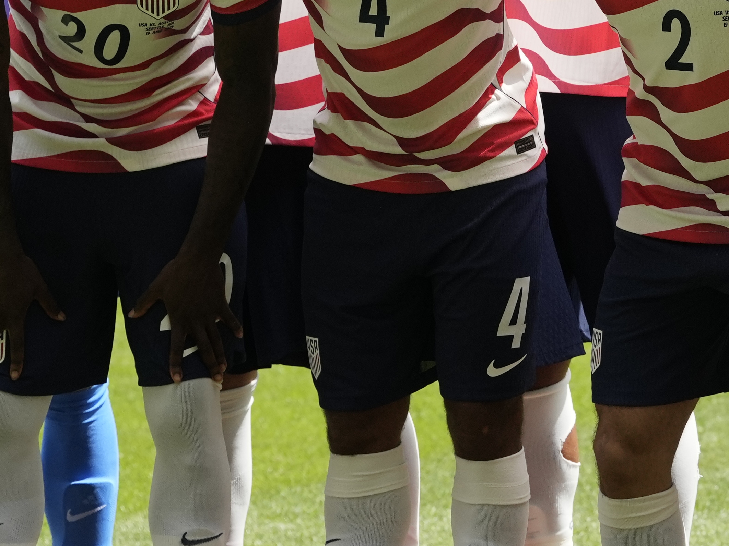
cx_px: 886
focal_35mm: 391
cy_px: -57
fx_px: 8233
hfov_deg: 5.0
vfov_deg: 3.8
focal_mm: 100
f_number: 4.5
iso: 500
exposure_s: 1/2000
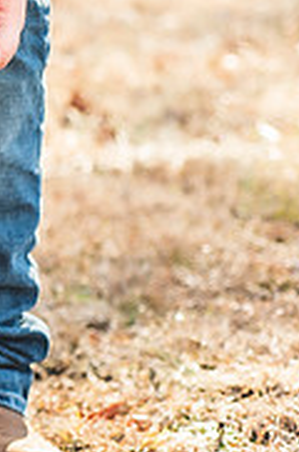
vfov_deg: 12.6
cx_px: -404
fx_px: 2038
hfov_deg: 7.8
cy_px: 139
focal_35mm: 163
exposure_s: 1/320
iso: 100
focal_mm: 50
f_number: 2.8
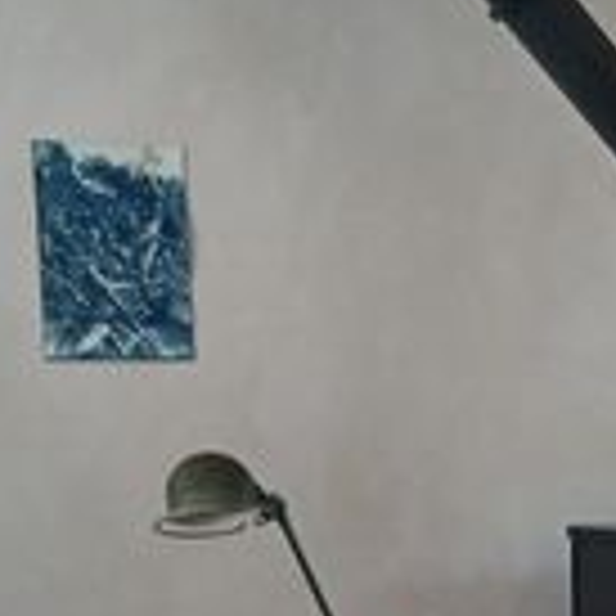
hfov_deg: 15.9
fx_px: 2033
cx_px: 899
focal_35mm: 101
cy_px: 670
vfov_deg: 16.7
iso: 100
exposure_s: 1/50
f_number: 1.8
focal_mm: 3.98
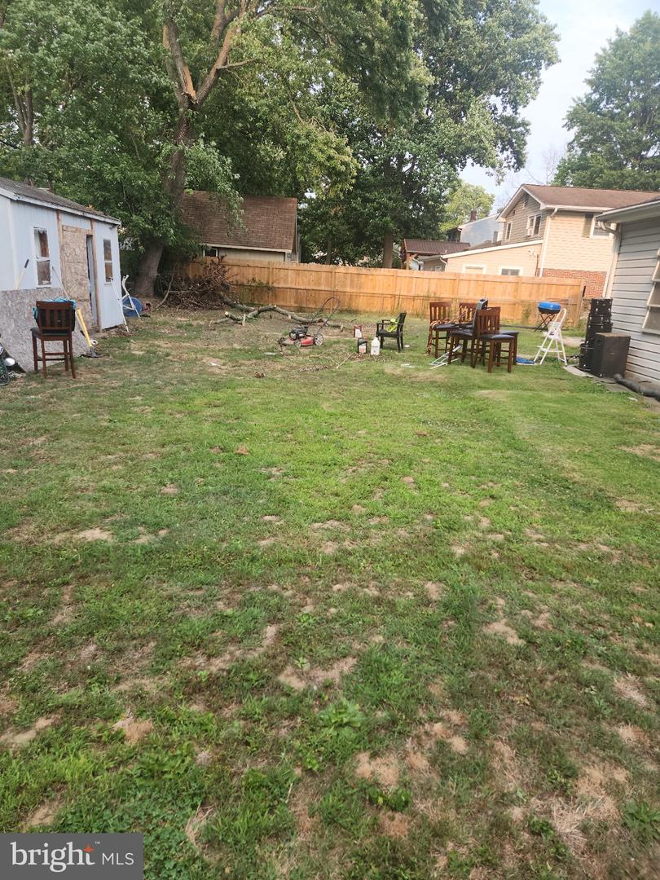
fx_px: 585
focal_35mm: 23
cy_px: 440
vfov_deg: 73.9
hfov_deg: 58.9
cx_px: 330
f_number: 1.8
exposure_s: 1/225
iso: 20
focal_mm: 5.4
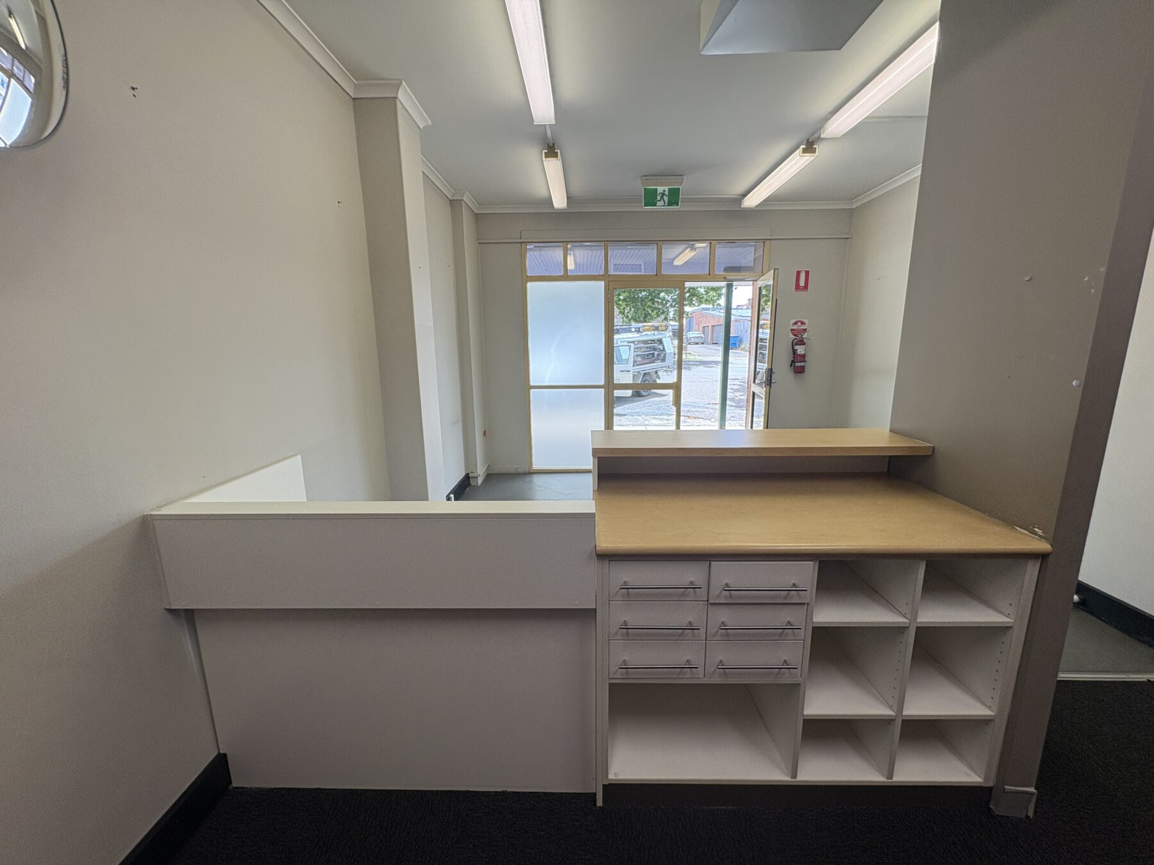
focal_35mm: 14
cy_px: 432
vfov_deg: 85.7
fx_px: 467
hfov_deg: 102.1
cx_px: 577
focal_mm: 2.22
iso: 40
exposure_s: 1/131
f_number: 2.2
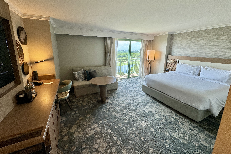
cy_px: 70
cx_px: 115
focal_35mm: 15
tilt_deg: -12.4
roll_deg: -0.5
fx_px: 96
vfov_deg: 77.1
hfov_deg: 100.4
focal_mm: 2.22
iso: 80
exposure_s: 1/120
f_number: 2.2
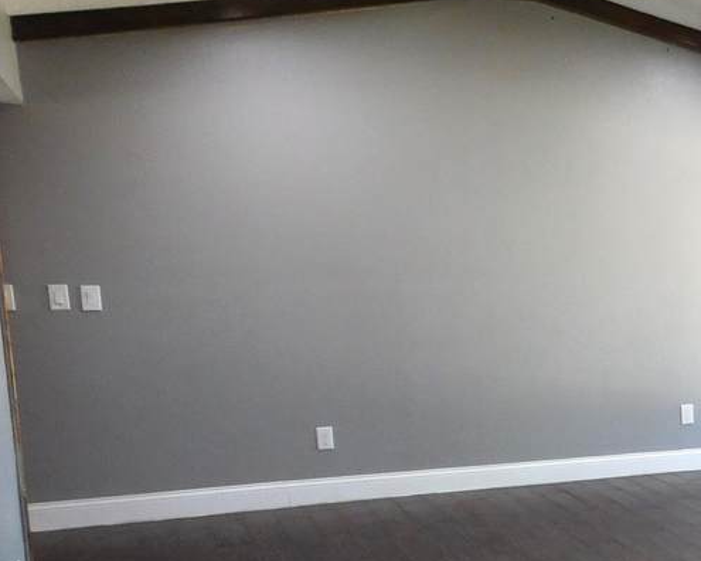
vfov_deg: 25.7
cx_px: 905
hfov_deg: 27.3
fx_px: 1203
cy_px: 455
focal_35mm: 58
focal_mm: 4
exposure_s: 1/30
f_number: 3
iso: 180
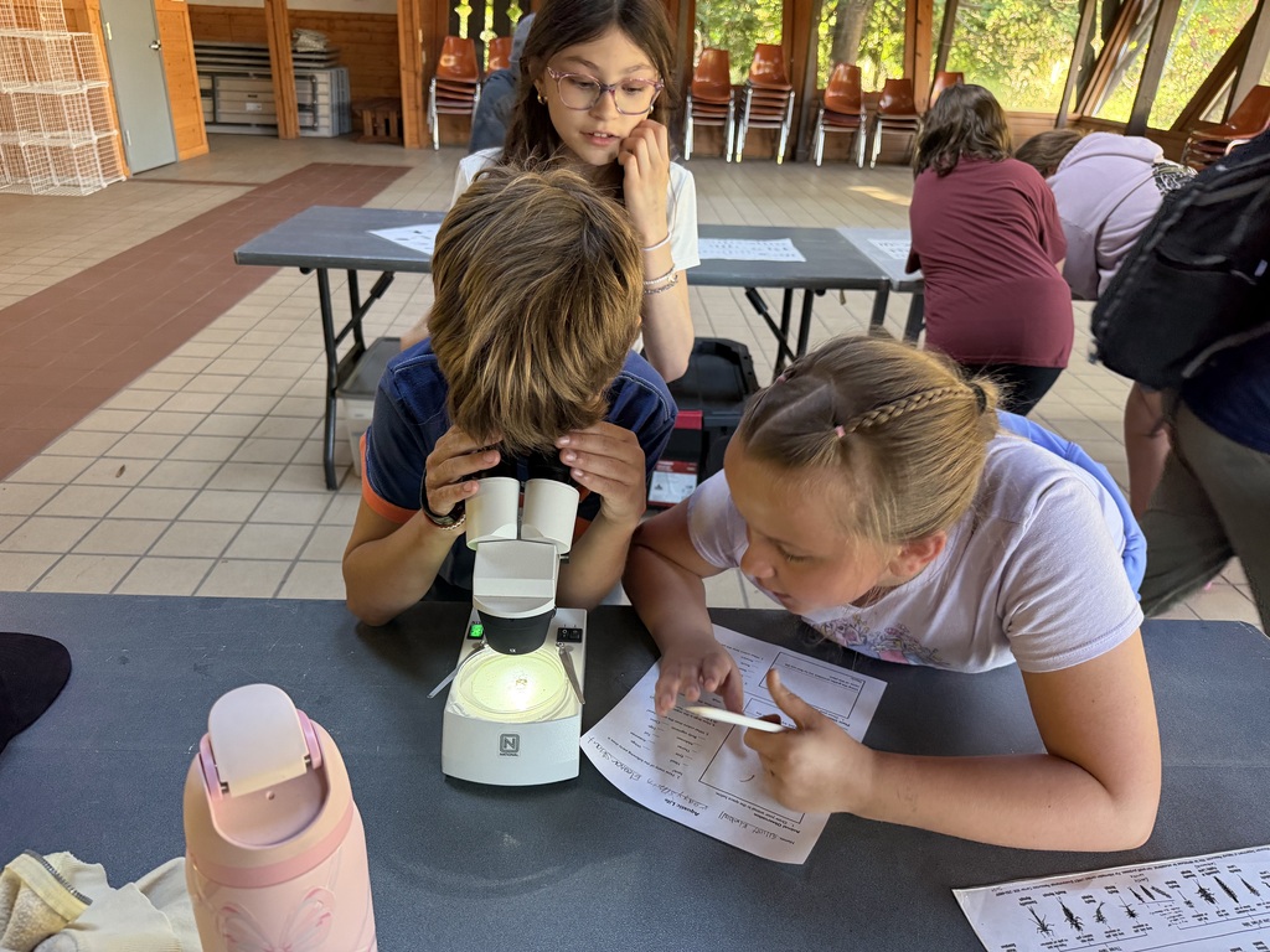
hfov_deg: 71.6
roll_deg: -3.0
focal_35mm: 24
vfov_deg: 56.8
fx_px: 881
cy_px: 476
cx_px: 635
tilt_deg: -26.1
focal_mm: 6.76
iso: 320
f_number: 1.78
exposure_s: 1/60
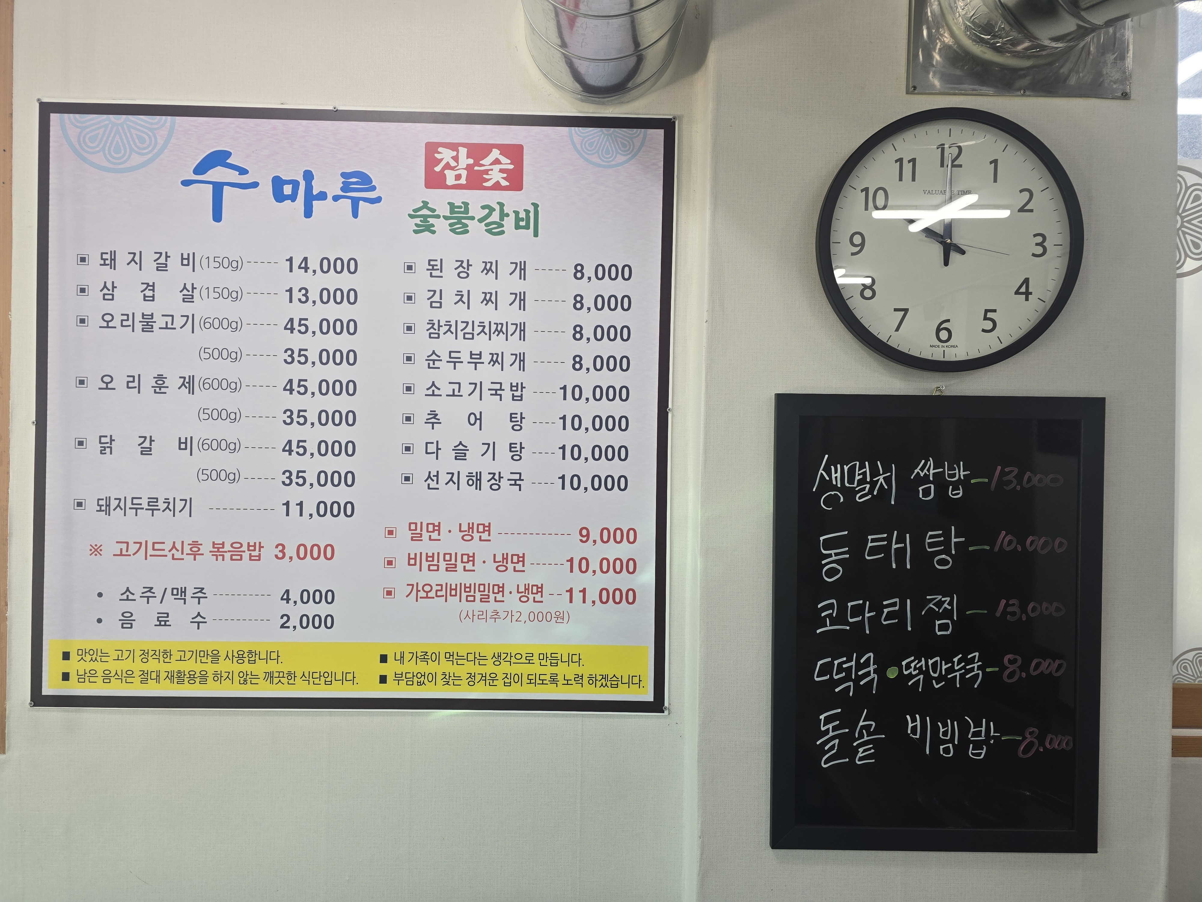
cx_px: 601
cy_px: 451
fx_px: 799
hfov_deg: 73.9
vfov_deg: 58.9
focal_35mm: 23
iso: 40
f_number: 1.7
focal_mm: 6.3
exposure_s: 1/120
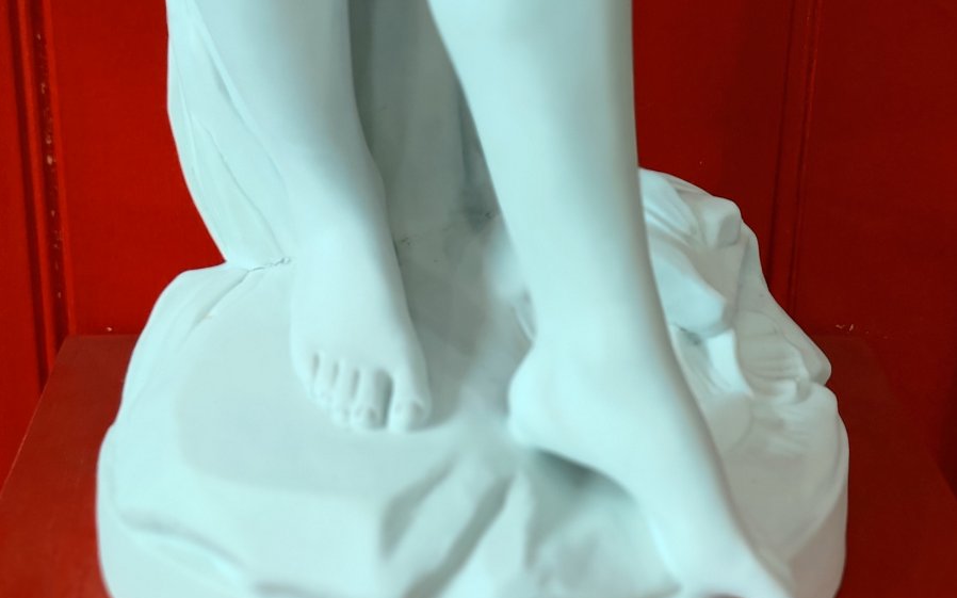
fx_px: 1773
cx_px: 478
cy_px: 264
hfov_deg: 30.2
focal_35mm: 68
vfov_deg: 19.1
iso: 224
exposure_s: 1/33.3
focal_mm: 5.25
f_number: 4
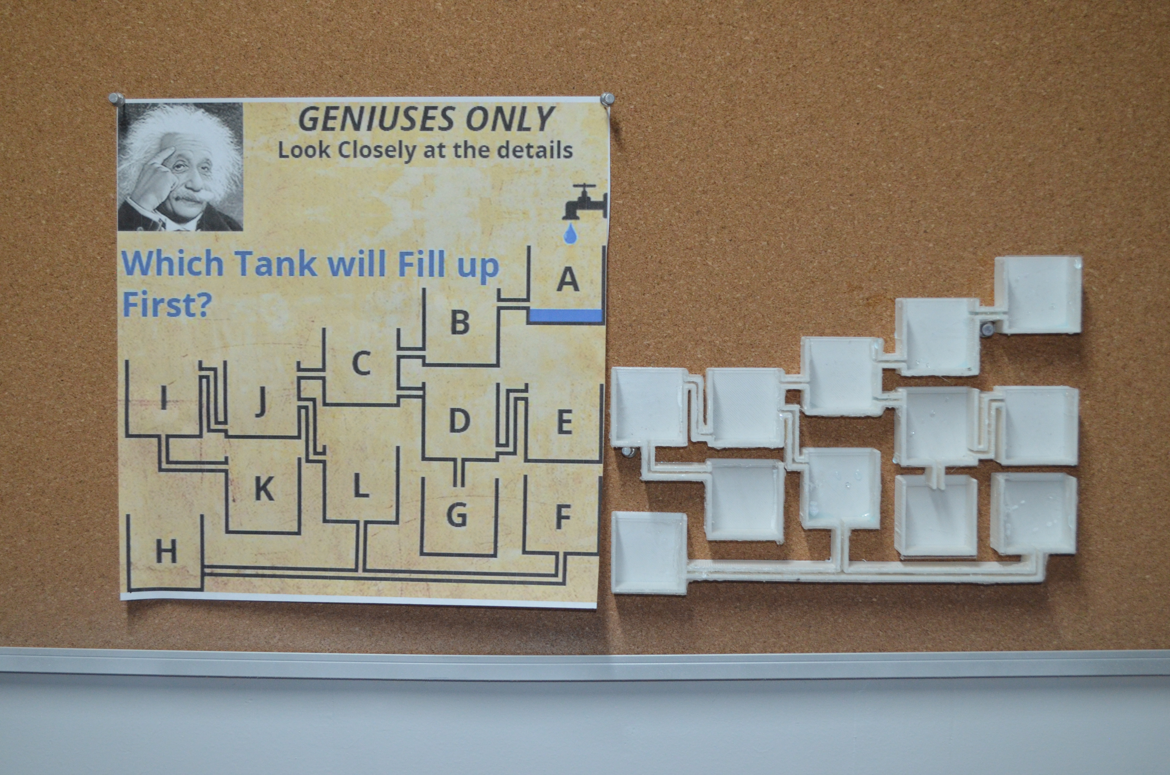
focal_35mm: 48
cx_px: 585
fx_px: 1557
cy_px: 388
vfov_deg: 28.0
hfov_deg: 41.2
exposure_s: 1/60
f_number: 4.8
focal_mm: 32
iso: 1400
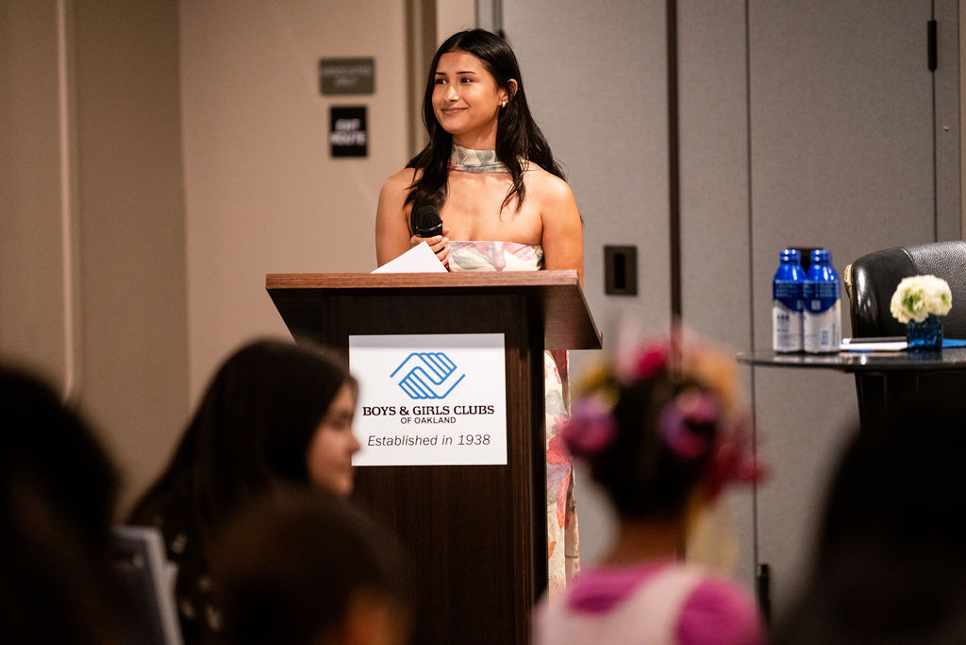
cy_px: 322
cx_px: 483
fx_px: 5367
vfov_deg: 6.9
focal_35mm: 200
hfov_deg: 10.3
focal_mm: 200
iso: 2500
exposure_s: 1/100
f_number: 2.8
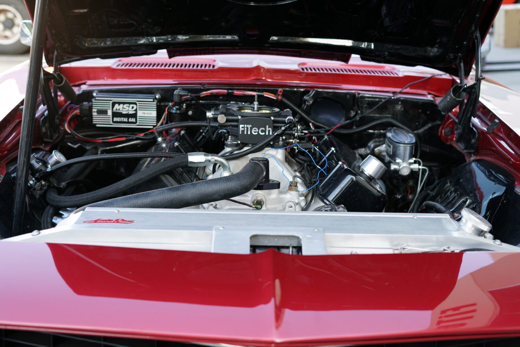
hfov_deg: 39.6
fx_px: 722
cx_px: 260
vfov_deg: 27.0
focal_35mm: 50
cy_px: 174
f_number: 4
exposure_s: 1/160
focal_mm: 50
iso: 500
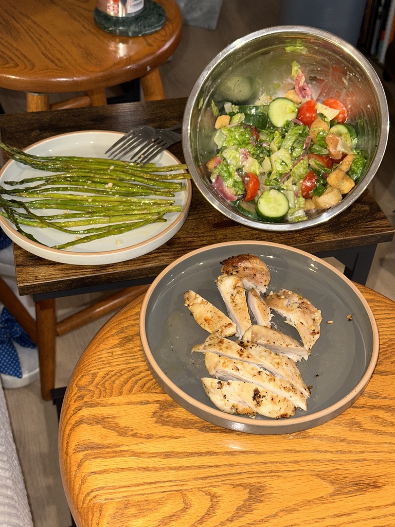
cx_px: 198
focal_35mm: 48
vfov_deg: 39.7
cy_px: 264
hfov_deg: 30.3
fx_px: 730
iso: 40
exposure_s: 1/17
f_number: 1.78
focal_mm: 6.86
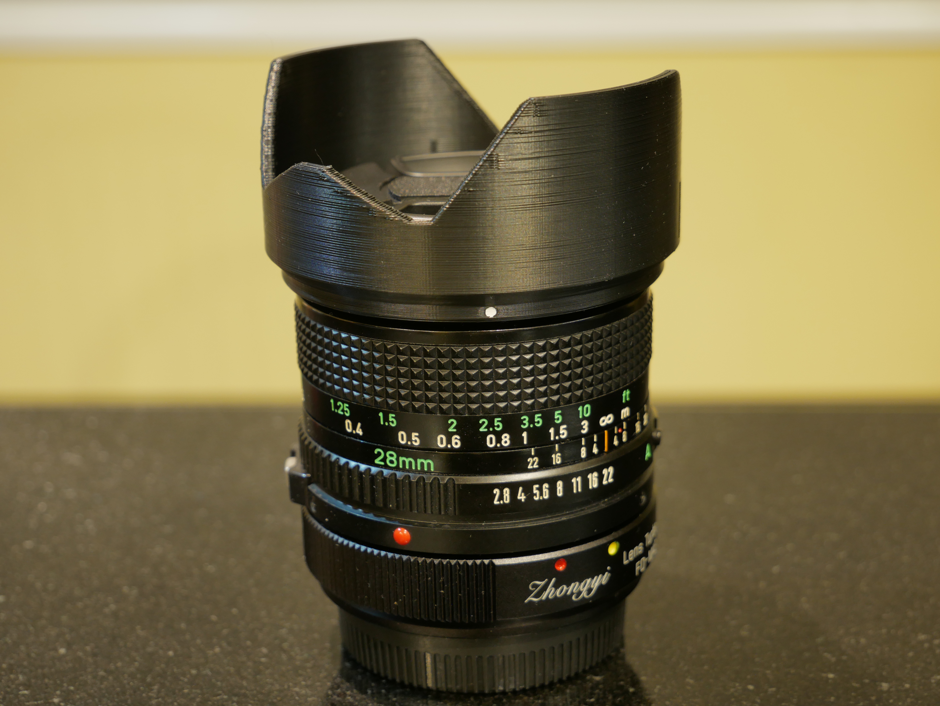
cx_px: 484
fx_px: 1820
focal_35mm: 67
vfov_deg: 21.9
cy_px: 361
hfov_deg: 29.0
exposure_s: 1/2
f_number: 5
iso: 250
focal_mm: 32
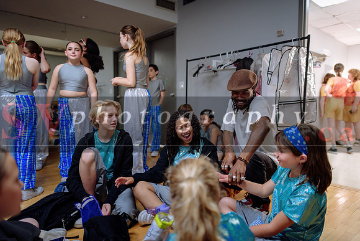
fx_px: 244
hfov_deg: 72.9
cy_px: 120
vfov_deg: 52.4
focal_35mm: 24
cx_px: 180
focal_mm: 24
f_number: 1.4
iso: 1000
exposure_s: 1/320
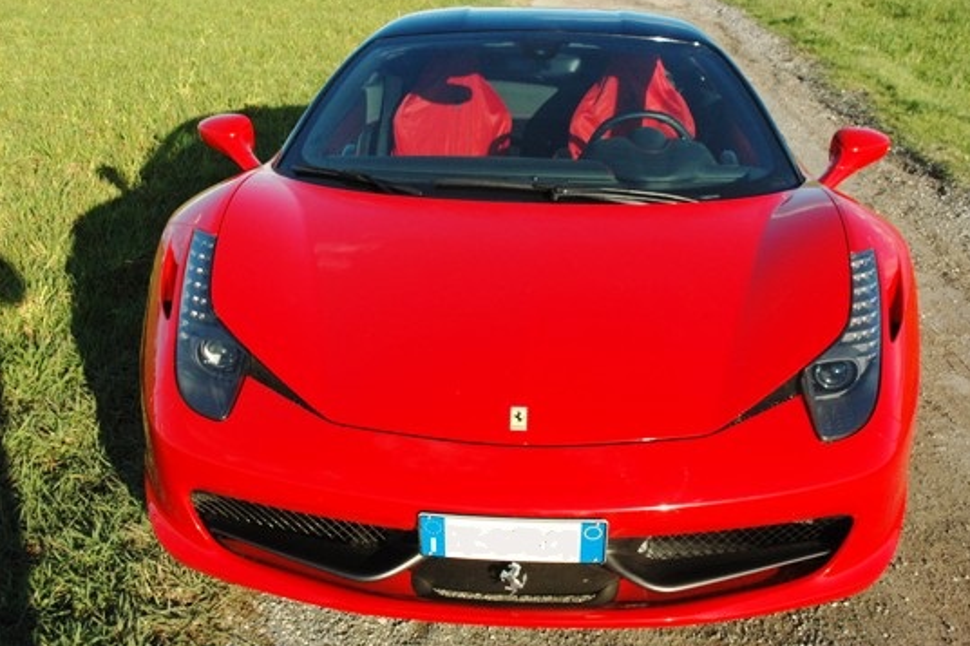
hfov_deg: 48.5
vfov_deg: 33.4
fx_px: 1077
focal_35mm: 40
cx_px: 496
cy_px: 319
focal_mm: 26
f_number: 10
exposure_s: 1/400
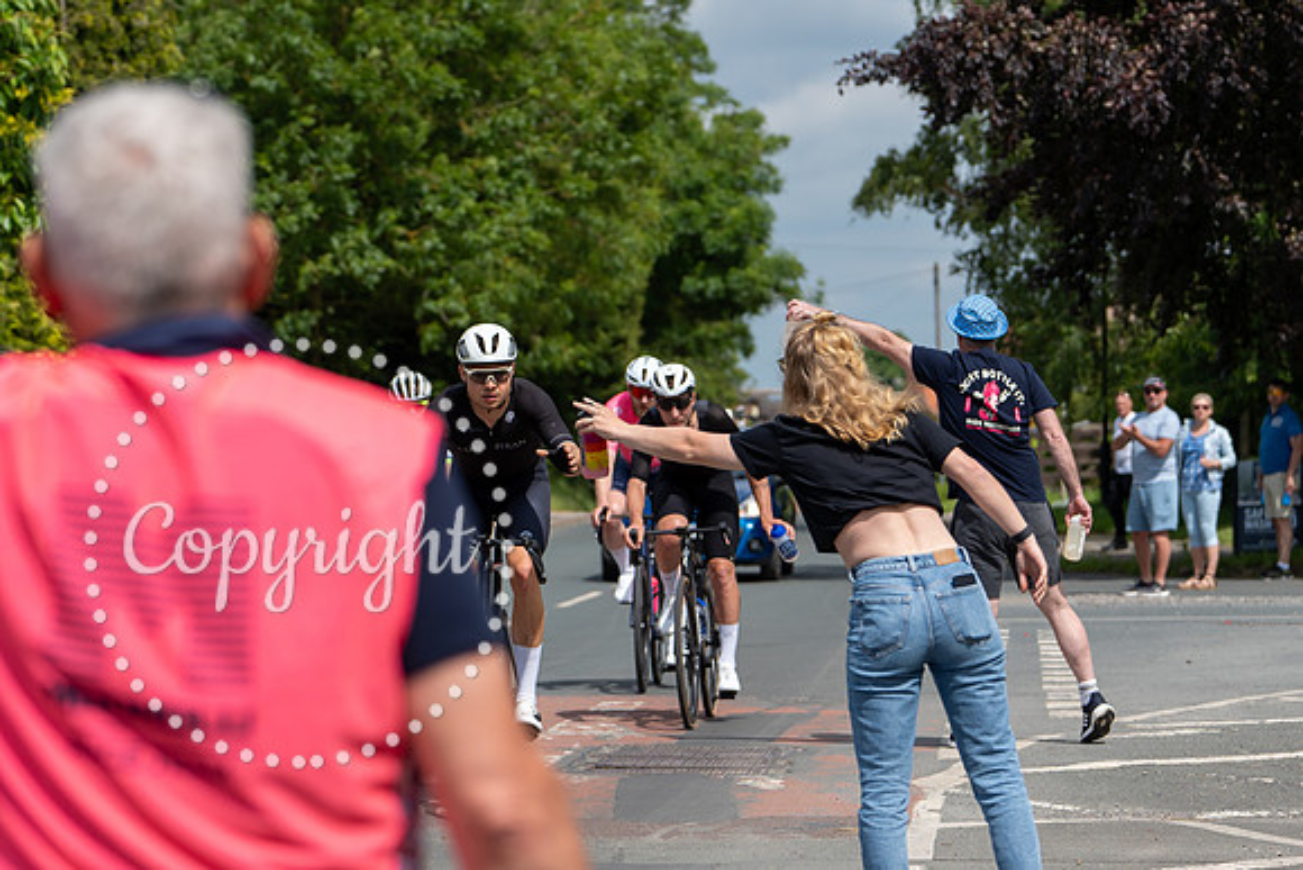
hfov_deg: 14.1
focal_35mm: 146
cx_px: 622
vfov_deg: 9.4
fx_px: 5284
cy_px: 553
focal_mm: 91
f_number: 3.5
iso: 100
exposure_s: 1/1250
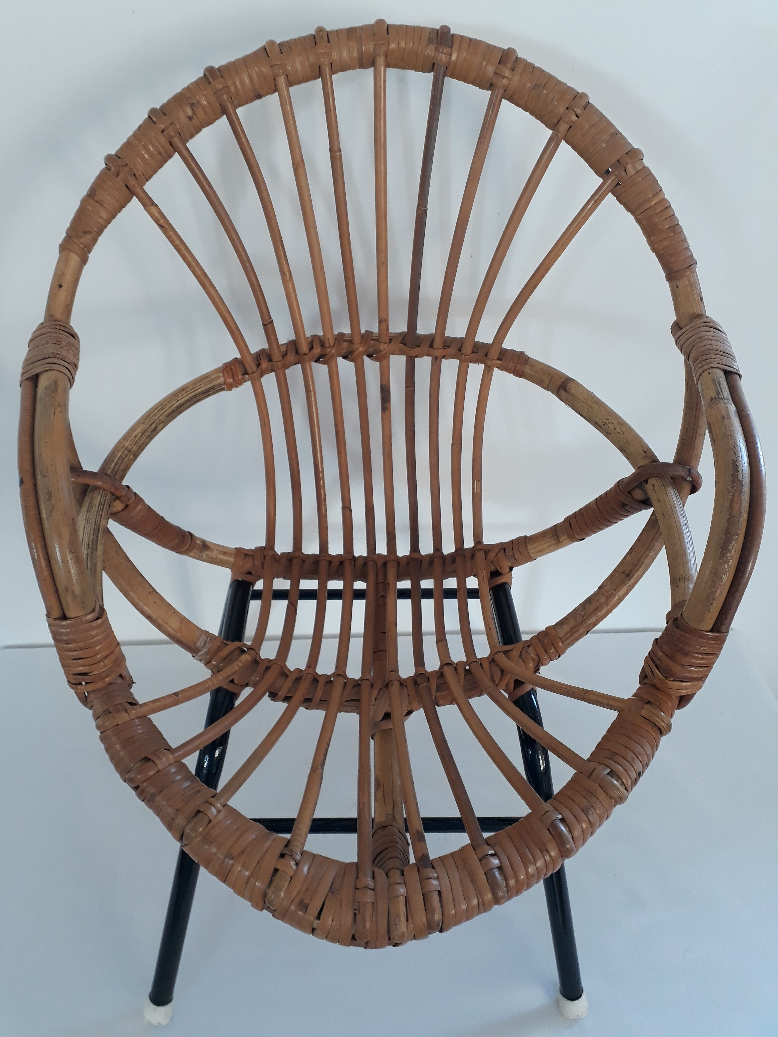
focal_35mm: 27
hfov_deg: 51.4
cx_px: 389
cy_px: 518
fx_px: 809
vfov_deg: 65.3
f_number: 1.9
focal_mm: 3.6
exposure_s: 1/30
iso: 100
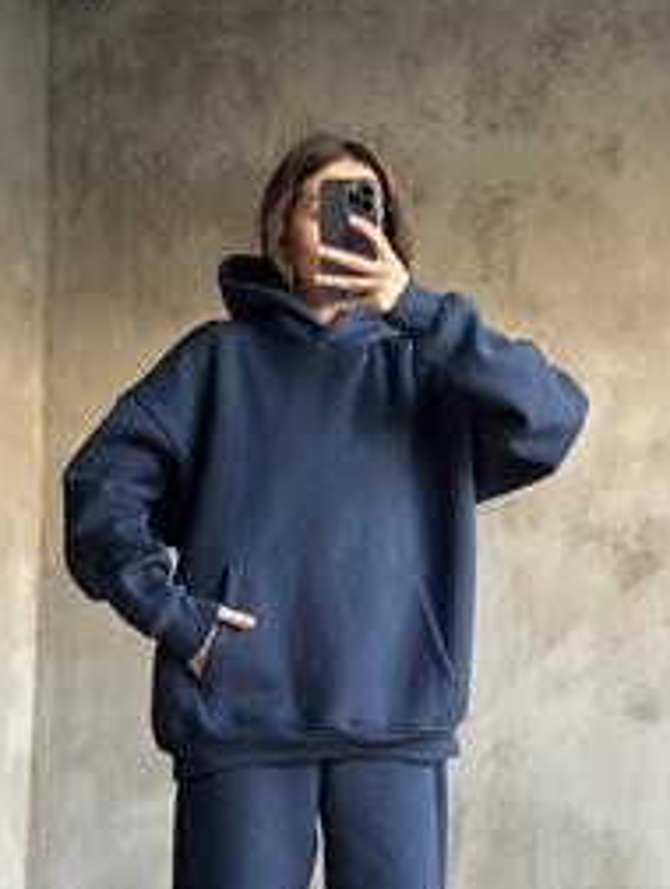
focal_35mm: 81
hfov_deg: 18.3
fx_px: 2083
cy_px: 649
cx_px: 307
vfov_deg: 23.9
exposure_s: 1/52
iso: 400
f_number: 1.78
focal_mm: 6.86
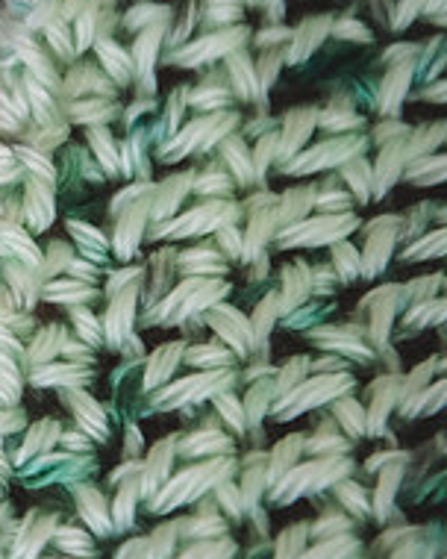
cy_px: 172
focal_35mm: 201
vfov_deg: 9.6
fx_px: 3324
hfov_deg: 7.4
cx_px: -388
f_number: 2.8
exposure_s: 1/125
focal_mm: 70
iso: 1000
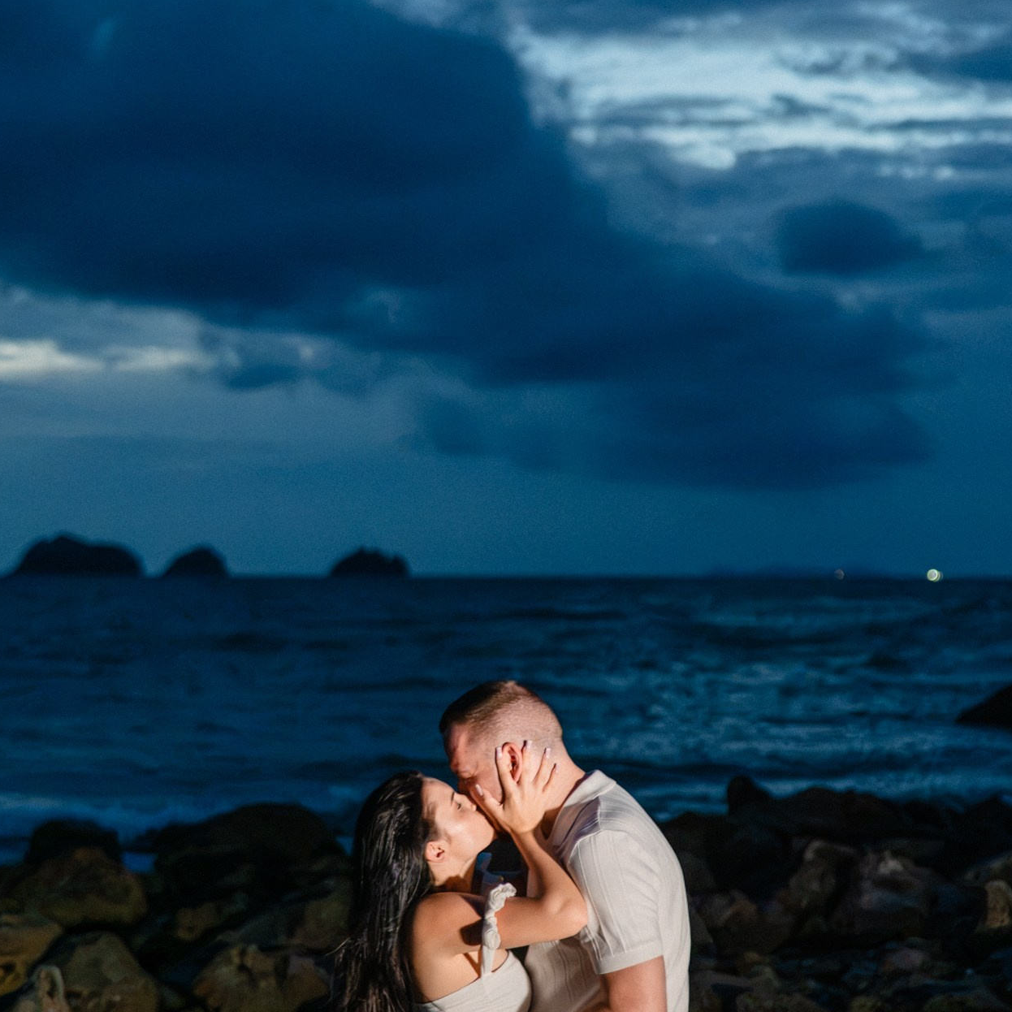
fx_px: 2712
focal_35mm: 82
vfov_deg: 21.1
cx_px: 472
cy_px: 568
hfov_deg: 21.1
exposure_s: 1/320
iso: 6400
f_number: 2.2
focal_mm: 50
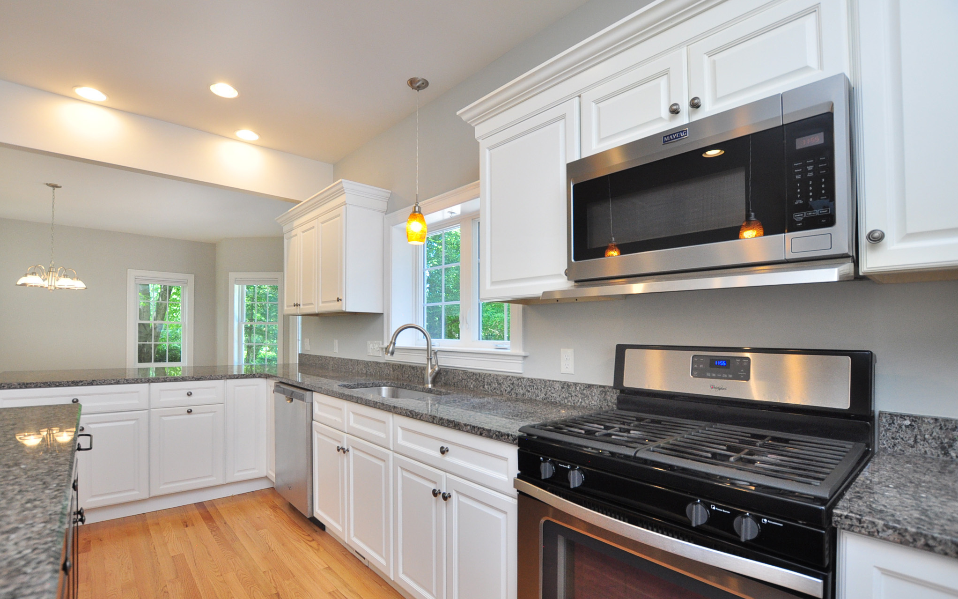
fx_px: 418
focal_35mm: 16
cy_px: 319
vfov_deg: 71.2
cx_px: 461
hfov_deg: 97.8
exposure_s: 1/100
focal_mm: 10
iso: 640
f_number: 4.5
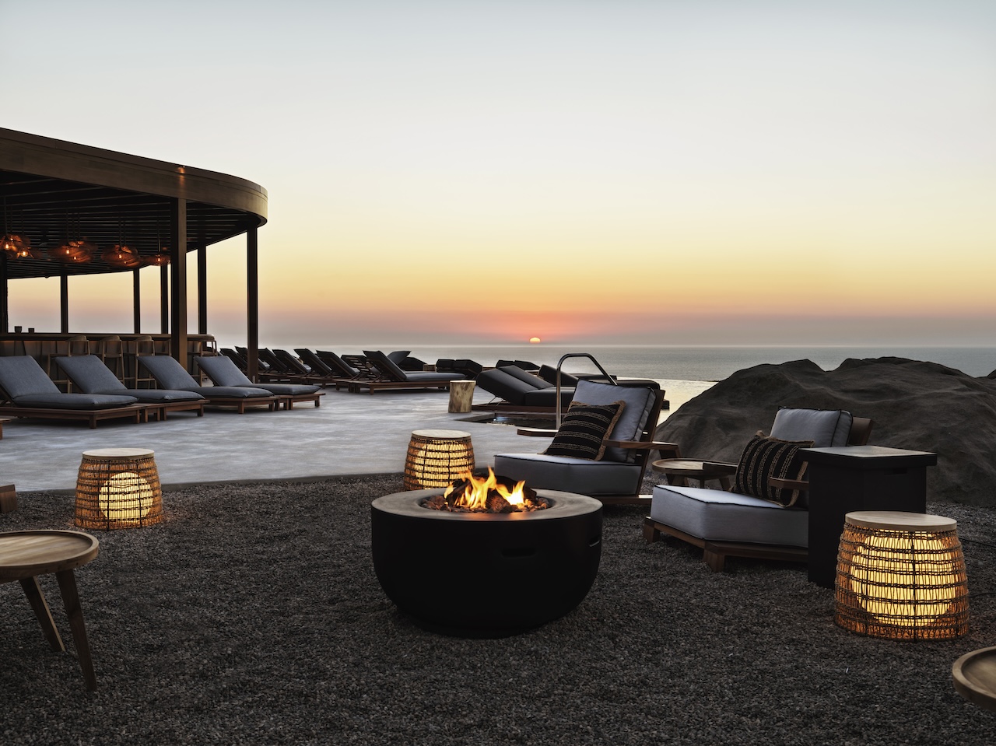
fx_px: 1122
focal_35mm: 39
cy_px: 373
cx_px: 498
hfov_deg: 47.9
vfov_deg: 36.8
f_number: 11
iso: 200
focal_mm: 50
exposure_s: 1/8
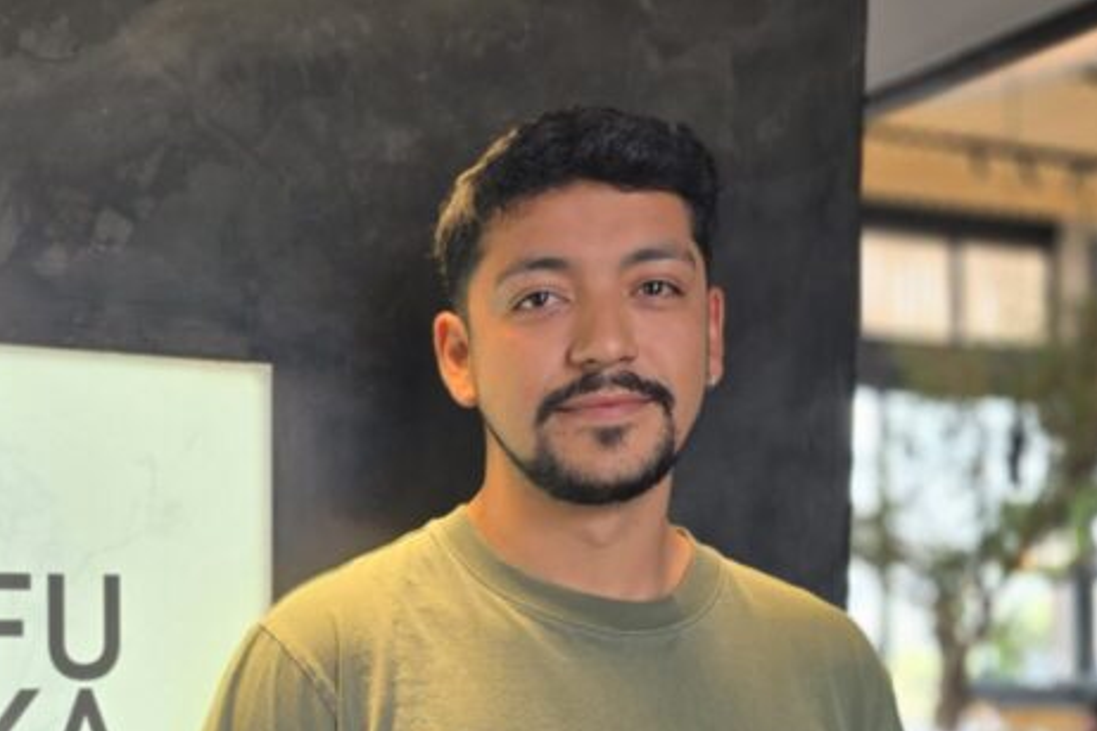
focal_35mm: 53
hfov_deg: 35.8
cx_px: 164
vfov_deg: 24.7
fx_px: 1615
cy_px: 679
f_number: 1.7
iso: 50
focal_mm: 6.3
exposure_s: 1/100
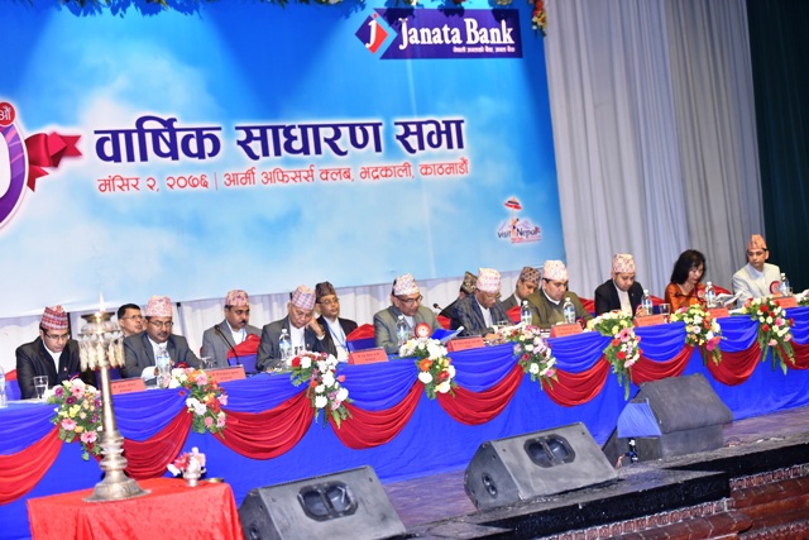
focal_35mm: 70
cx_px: 404
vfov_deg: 19.5
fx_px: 1573
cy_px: 270
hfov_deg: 28.8
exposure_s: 1/125
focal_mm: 70
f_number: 2.8
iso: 1250
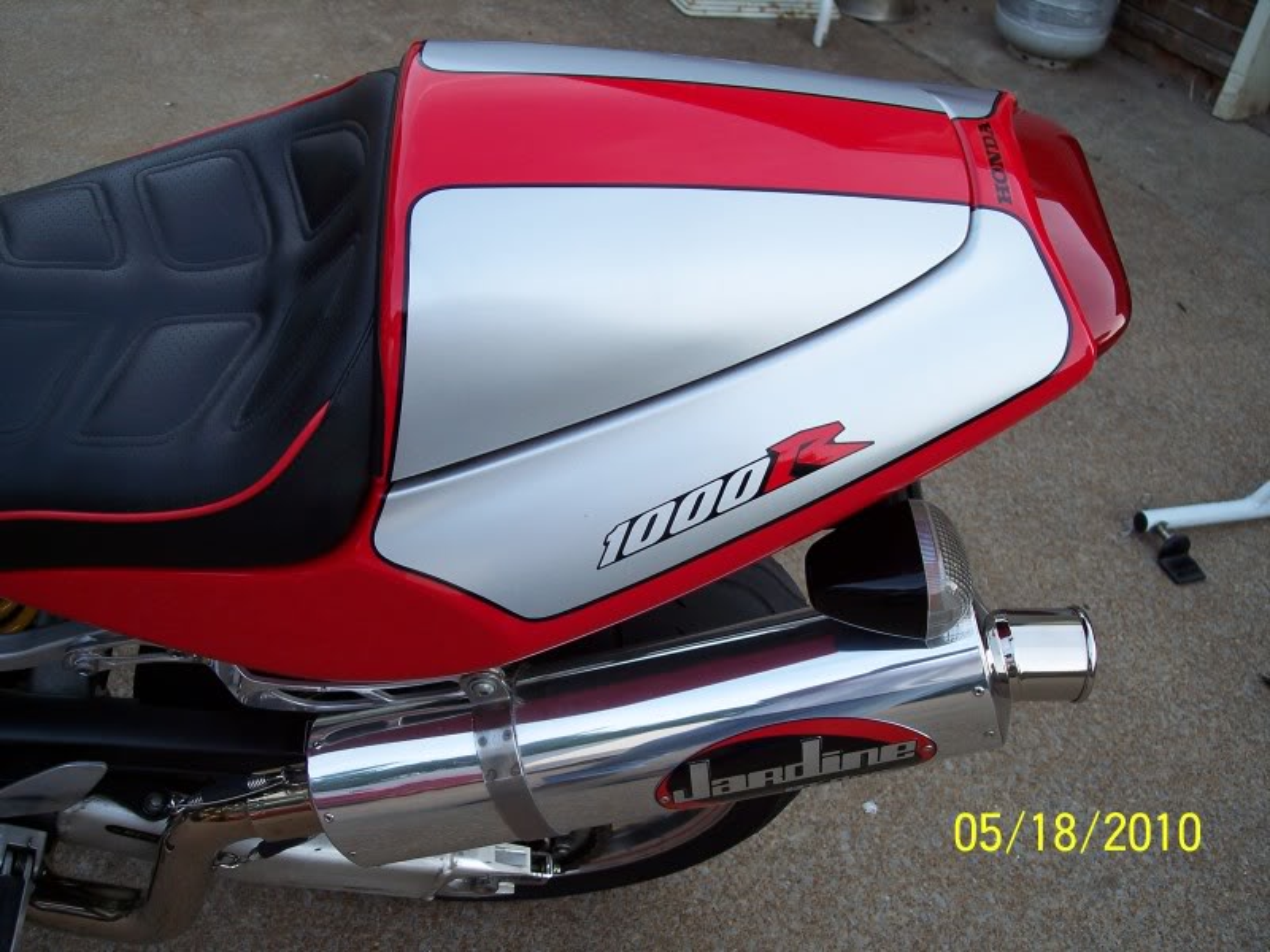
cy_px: 476
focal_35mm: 39
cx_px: 635
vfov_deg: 36.8
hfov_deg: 47.9
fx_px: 1431
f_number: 3.4
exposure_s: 1/90
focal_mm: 8
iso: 100
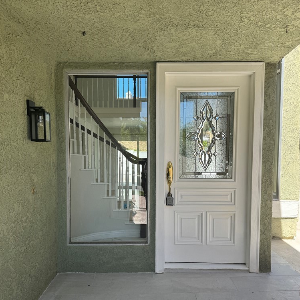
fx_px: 284
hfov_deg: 55.6
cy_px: 172
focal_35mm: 29
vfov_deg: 55.4
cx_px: 151
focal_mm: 6.76
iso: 80
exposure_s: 1/1172
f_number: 1.78
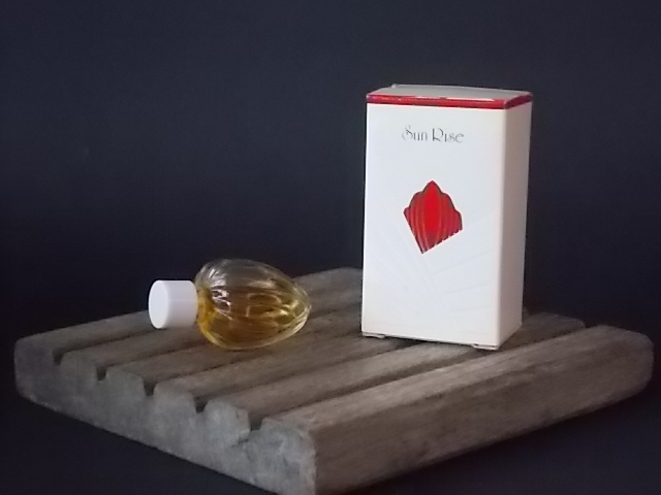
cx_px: 330
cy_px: 248
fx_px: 1642
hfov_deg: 22.8
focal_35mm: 86
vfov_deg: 17.2
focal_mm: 15.4
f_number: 6.3
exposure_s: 1/125
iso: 800
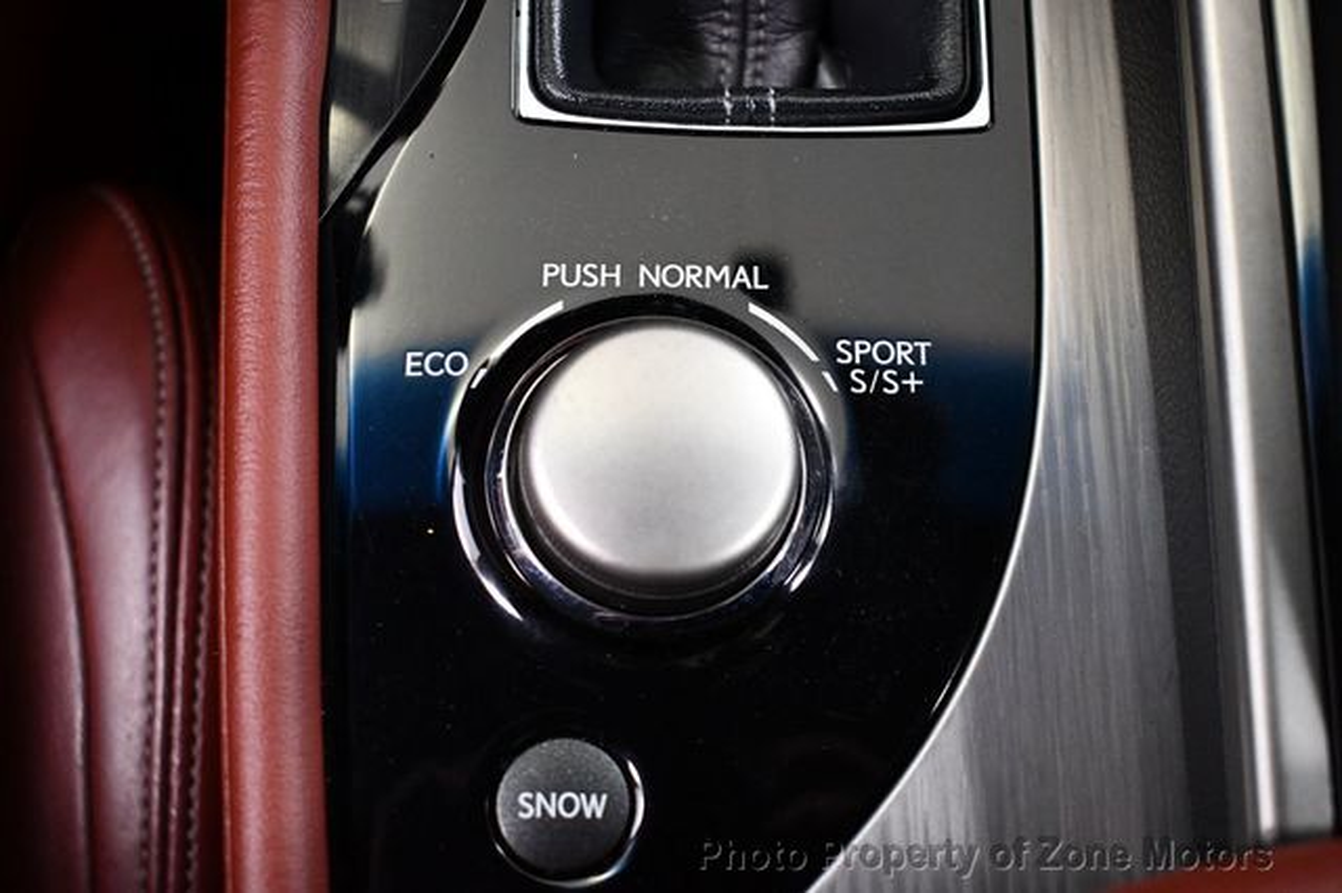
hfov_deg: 48.5
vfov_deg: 33.4
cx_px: 671
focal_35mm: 40
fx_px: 1490
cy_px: 446
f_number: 4
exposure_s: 1/80
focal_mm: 27
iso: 3200
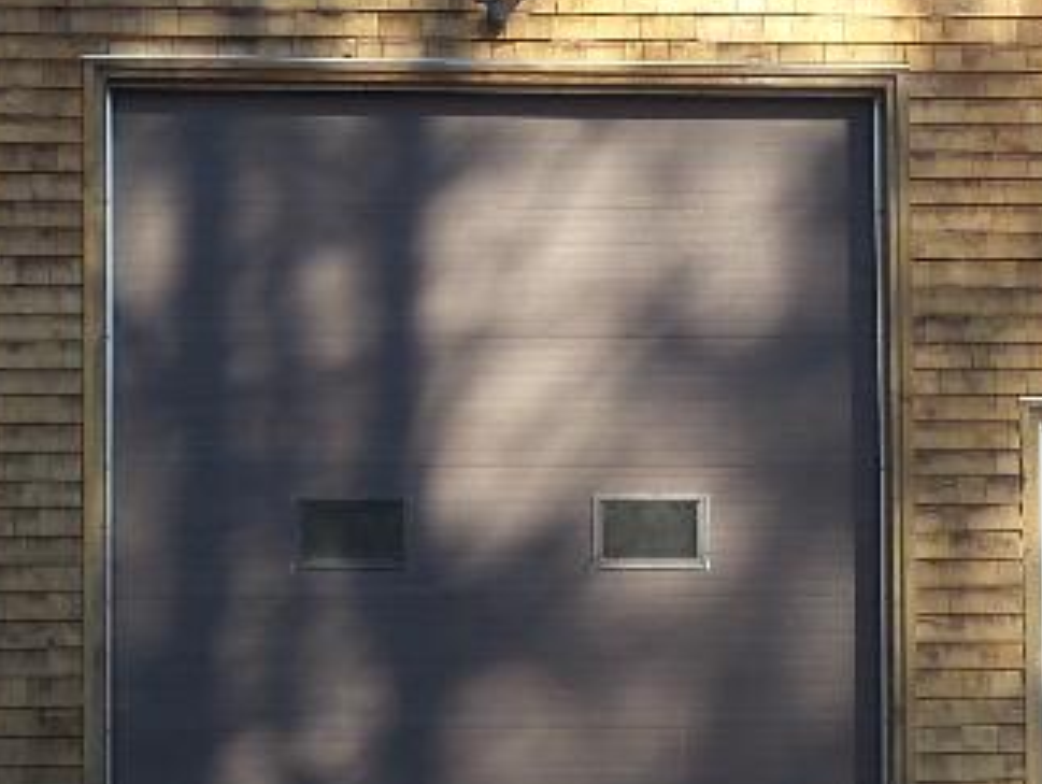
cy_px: 316
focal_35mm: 133
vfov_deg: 11.2
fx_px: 4008
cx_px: 729
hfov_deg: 14.8
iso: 100
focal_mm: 7.5
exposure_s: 1/200
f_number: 4
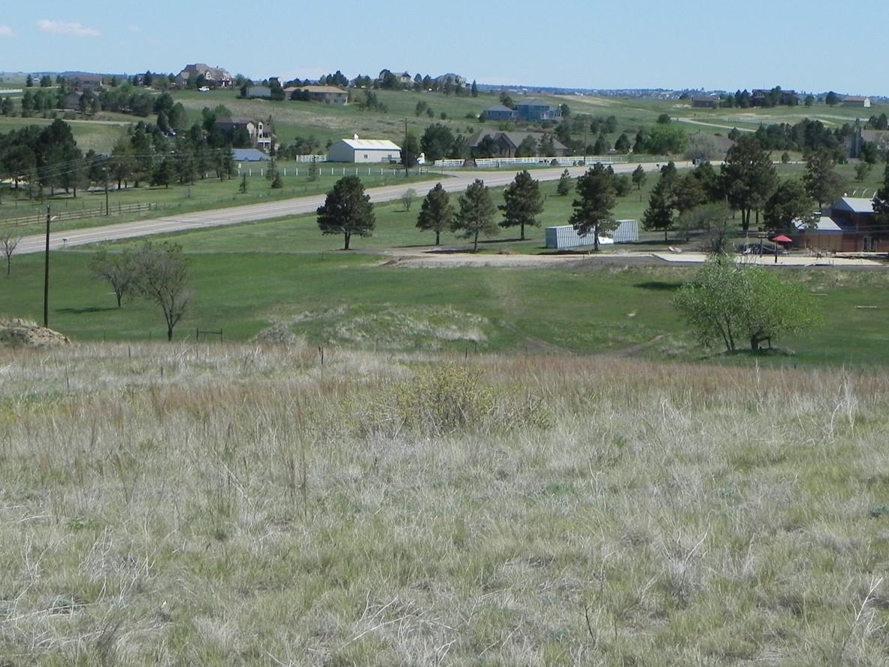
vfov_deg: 12.9
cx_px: 456
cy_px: 304
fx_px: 2953
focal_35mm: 115
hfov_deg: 17.1
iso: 160
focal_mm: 15.1
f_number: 8
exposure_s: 1/467
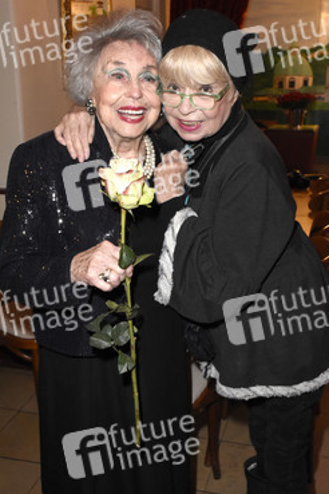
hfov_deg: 34.2
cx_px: 170
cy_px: 246
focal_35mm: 39
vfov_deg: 49.6
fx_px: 535
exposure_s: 1/60
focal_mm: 24
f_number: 6.3
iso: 2500
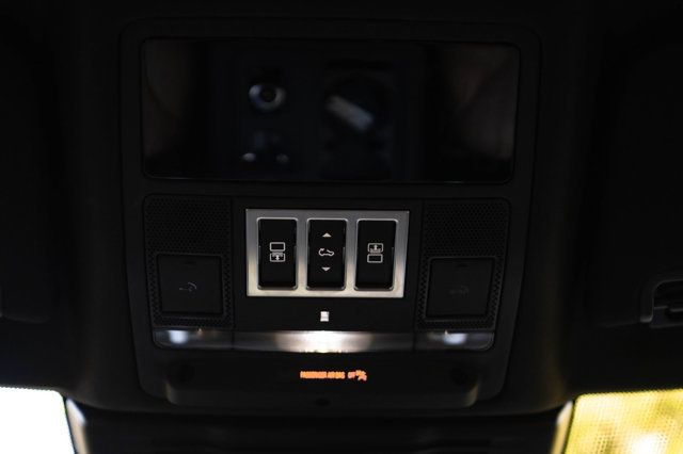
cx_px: 342
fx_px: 1365
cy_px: 227
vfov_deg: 18.9
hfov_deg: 28.1
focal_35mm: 72
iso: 640
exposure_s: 1/200
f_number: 3.2
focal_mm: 48
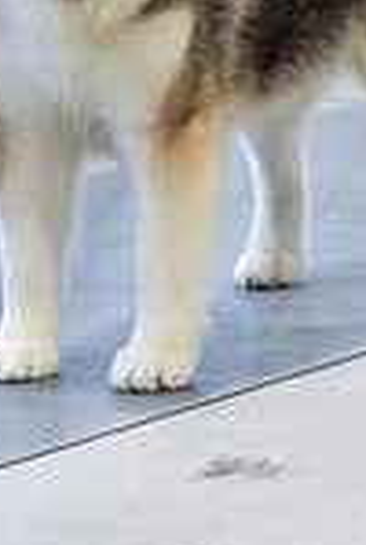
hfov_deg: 3.1
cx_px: 81
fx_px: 6770
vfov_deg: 4.6
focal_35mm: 446
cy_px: -187
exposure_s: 1/320
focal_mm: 148
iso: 6400
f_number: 4
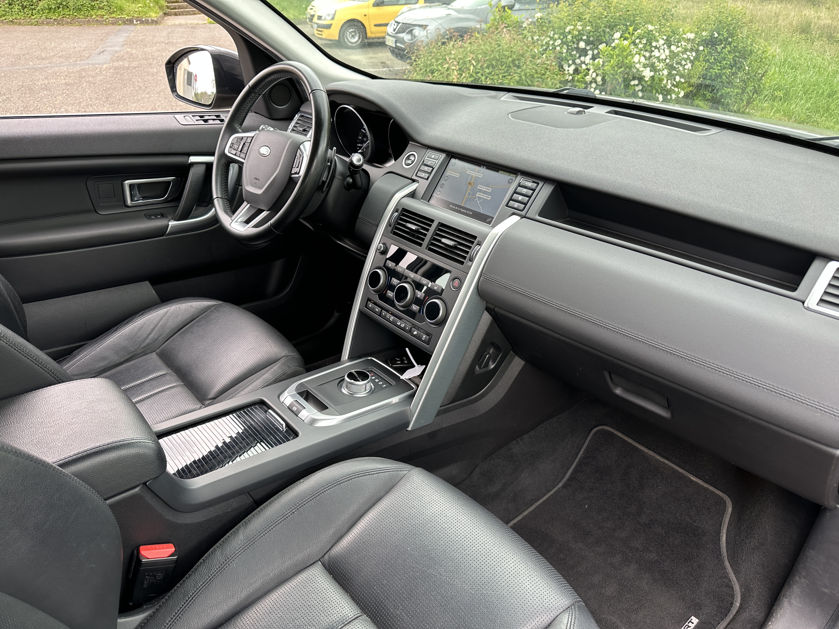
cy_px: 314
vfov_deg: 56.8
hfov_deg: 71.6
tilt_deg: -29.6
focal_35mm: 24
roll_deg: +2.9
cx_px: 420
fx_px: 582
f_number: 1.78
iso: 64
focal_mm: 6.86
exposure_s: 1/149
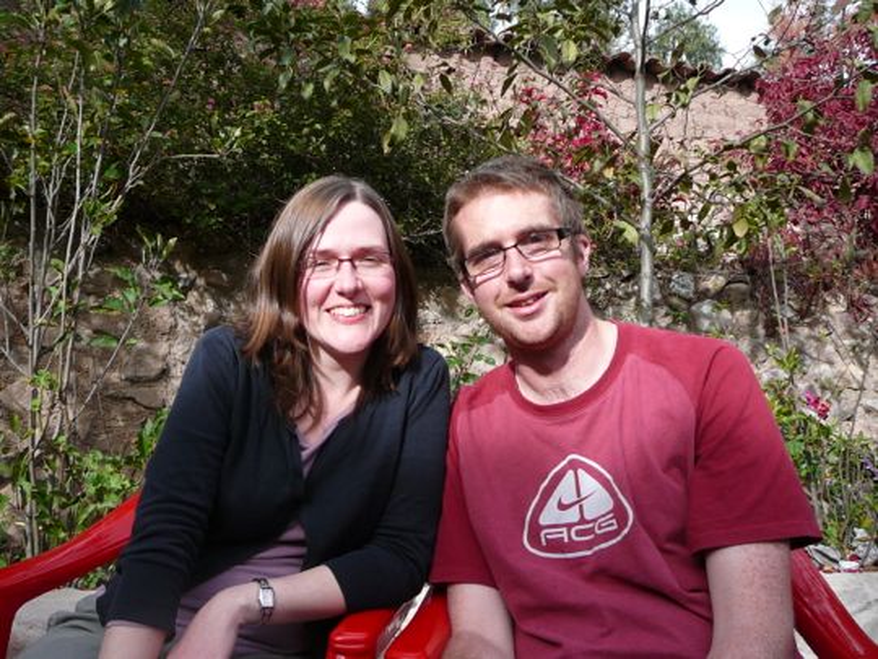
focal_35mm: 35
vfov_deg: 40.7
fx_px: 888
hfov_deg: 52.6
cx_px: 439
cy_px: 330
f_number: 2.8
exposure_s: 1/400
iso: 80
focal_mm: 5.2
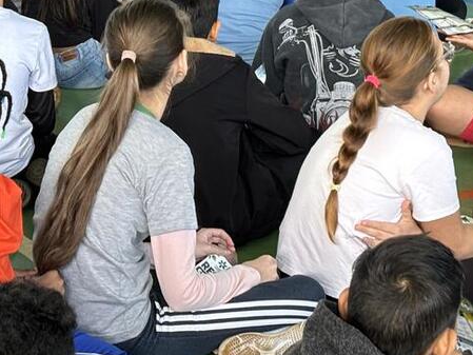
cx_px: 75
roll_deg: -0.4
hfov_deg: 14.1
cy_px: -39
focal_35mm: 139
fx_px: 1900
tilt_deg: -8.6
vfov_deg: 10.5
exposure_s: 1/60
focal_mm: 5.96
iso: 80
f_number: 1.6
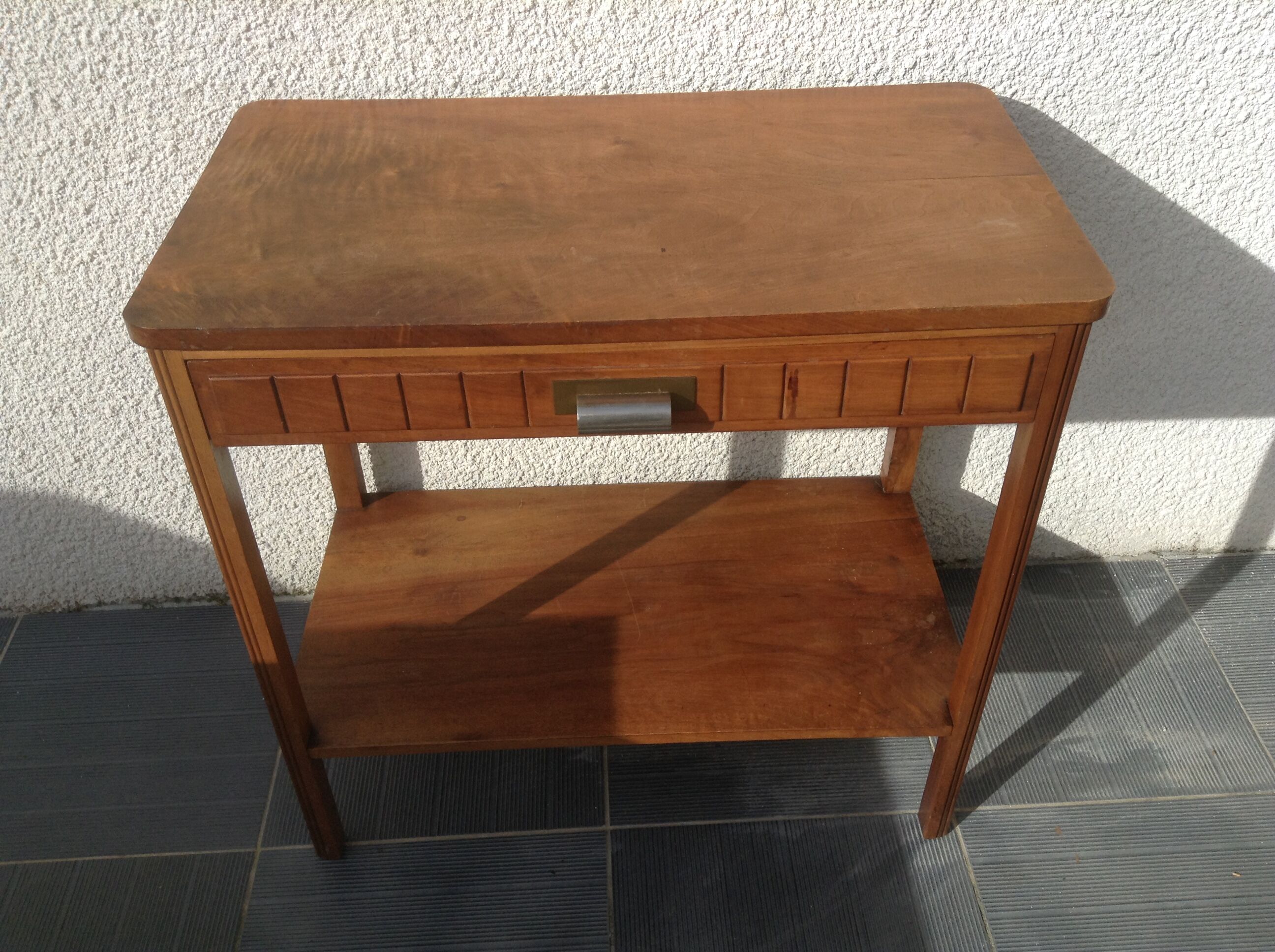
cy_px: 476
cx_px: 638
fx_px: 1214
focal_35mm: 33
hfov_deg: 55.4
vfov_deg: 42.8
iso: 25
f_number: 2.4
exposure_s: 1/840
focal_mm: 3.3
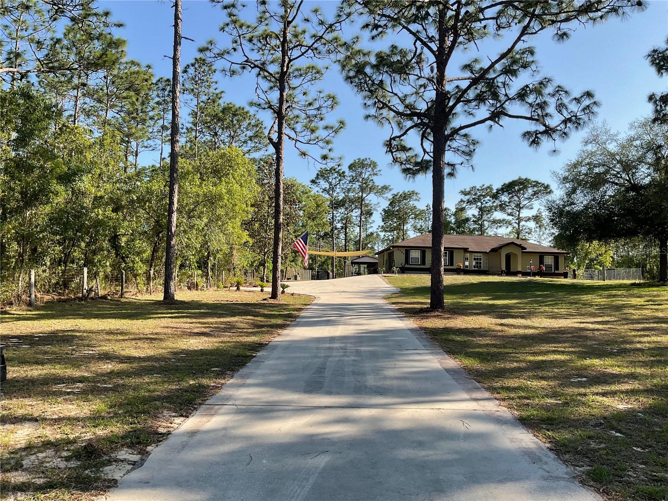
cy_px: 250
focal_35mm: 29
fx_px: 560
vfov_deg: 48.2
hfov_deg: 61.7
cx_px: 334
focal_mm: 3
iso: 16
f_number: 1.8
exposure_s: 1/1098
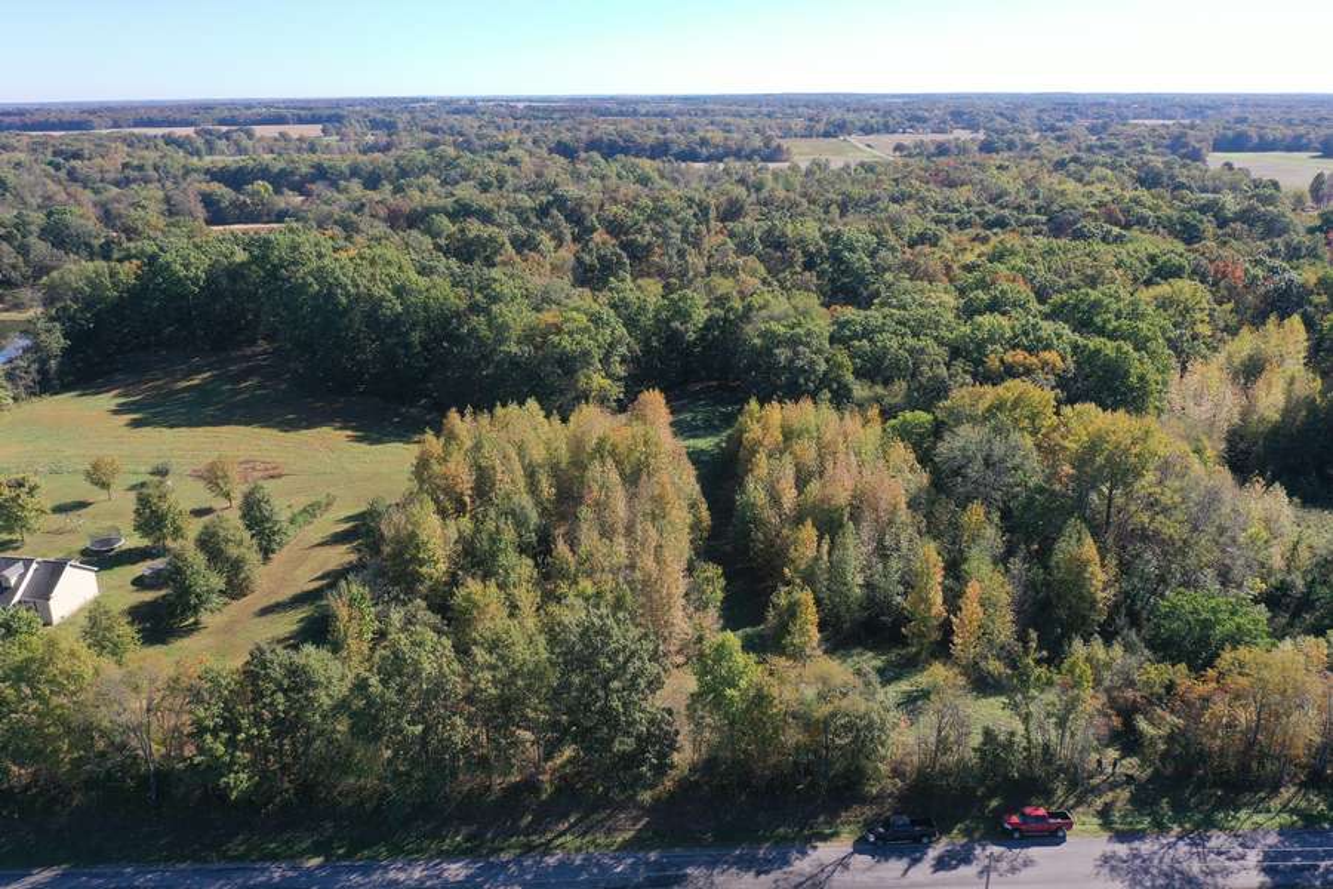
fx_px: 1037
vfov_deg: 46.4
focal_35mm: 28
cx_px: 666
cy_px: 444
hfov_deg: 65.5
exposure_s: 1/320
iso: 100
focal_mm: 10.26
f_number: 5
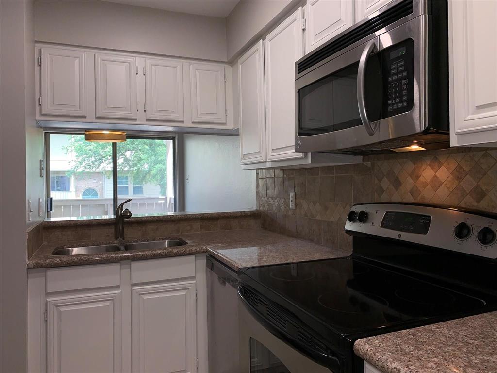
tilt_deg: +0.1
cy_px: 186
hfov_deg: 67.3
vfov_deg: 53.1
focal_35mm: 26
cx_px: 248
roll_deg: +1.0
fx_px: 373
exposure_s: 1/99
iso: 25
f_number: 1.8
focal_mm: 4.25
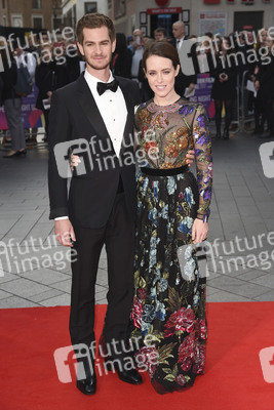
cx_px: 137
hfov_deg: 20.9
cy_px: 205
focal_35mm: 65
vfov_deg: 30.9
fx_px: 741
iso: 640
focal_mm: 65
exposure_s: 1/250
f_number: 5.6
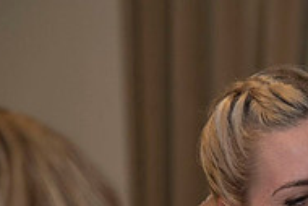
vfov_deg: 3.7
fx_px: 3142
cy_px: 221
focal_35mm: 367
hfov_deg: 5.6
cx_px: 355
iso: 1000
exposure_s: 1/200
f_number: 4
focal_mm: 120
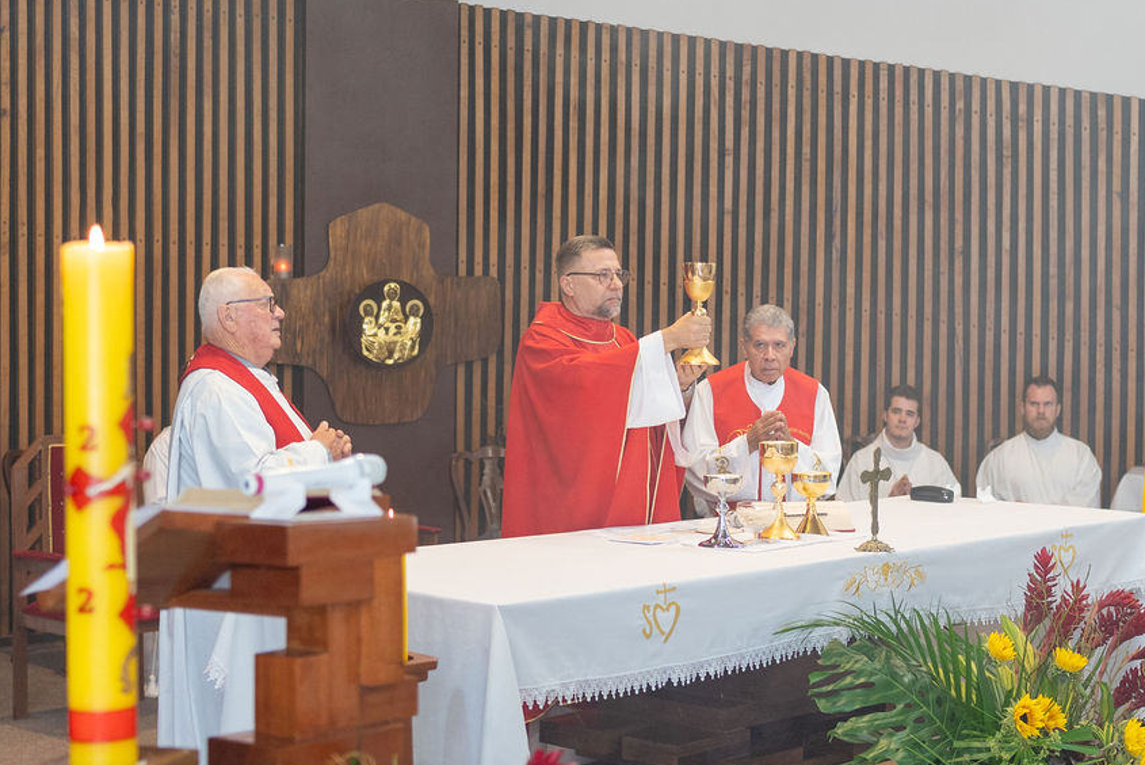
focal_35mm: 63
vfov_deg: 21.6
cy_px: 370
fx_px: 2004
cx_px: 669
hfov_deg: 31.8
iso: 1000
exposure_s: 1/160
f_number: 2.2
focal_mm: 35
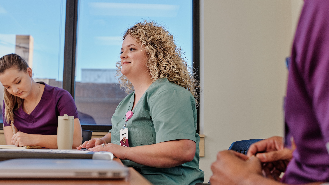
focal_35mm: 48
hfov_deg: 42.7
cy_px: 96
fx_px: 419
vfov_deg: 24.9
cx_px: 134
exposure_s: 1/320
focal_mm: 35
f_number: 3.5
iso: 400
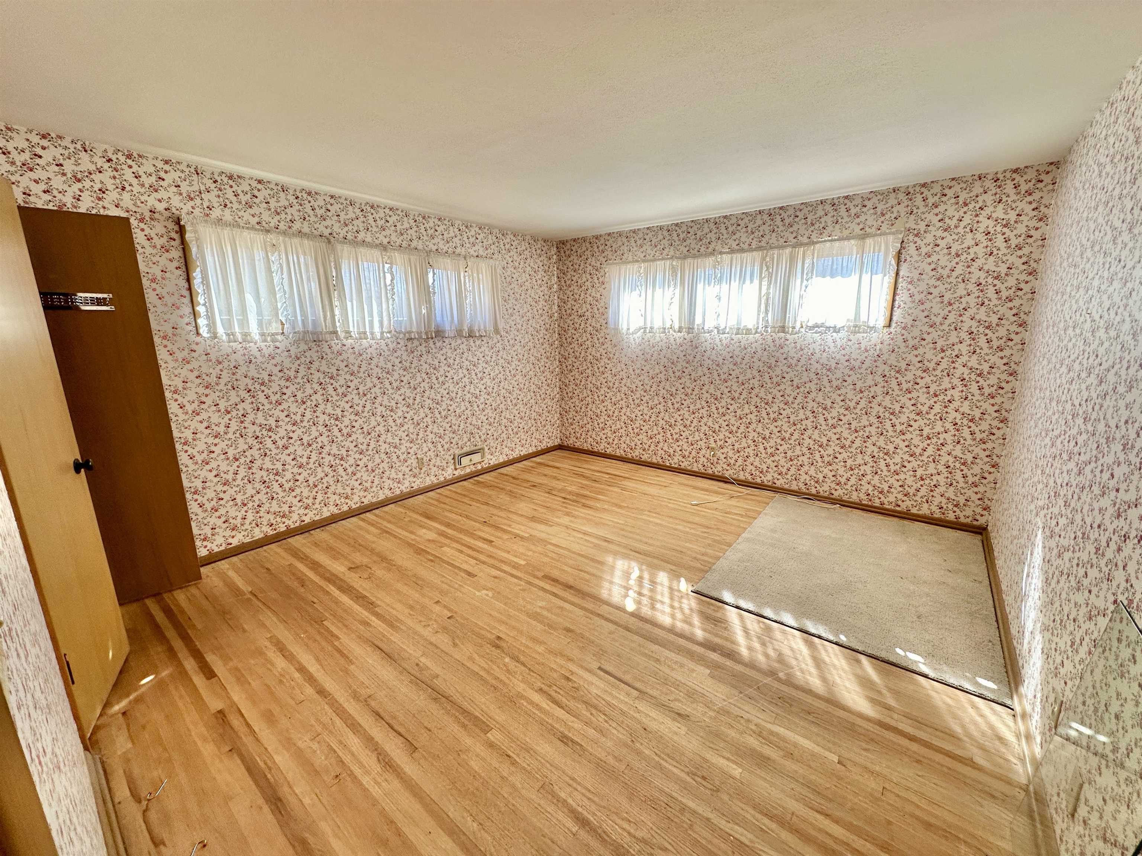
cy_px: 428
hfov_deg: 102.1
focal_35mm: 14
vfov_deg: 85.7
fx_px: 462
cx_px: 571
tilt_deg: -12.5
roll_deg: +0.4
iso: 64
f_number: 2.2
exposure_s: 1/99
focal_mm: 2.22
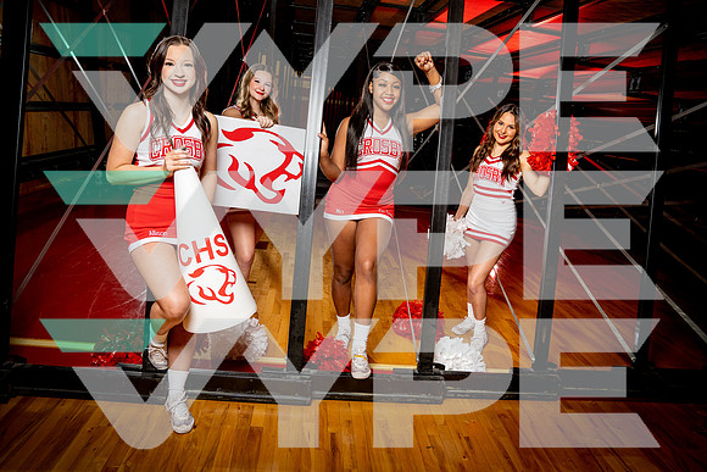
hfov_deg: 71.5
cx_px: 354
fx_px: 491
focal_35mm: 25
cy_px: 236
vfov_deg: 51.3
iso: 400
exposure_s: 1/250
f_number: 7.1
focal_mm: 25
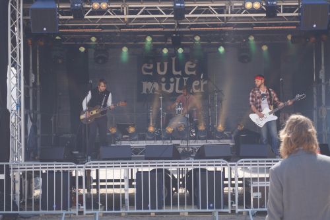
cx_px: 165
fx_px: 756
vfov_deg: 16.5
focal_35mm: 82
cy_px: 110
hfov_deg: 24.6
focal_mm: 55
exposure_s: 1/160
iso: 100
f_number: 5.6
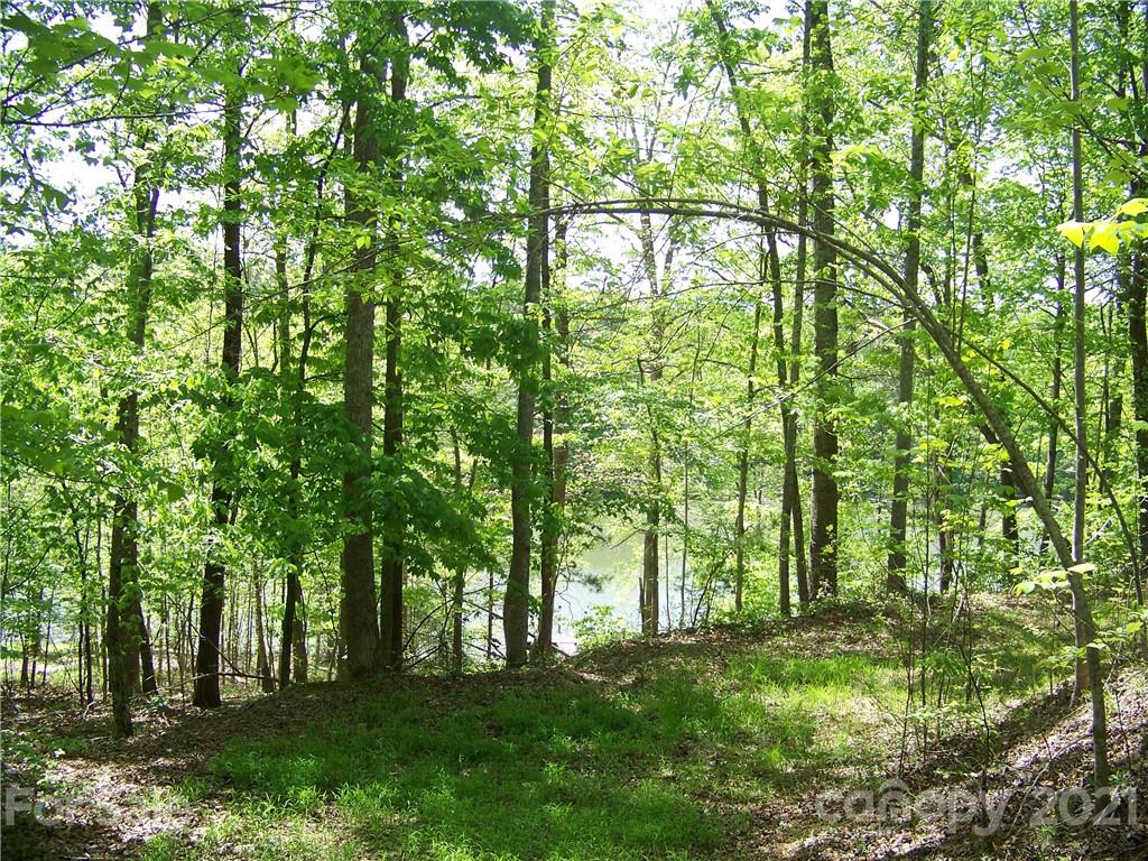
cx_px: 574
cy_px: 430
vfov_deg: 39.7
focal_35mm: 36
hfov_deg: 51.4
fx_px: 1194
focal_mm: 5.85
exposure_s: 1/160
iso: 64
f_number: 2.8
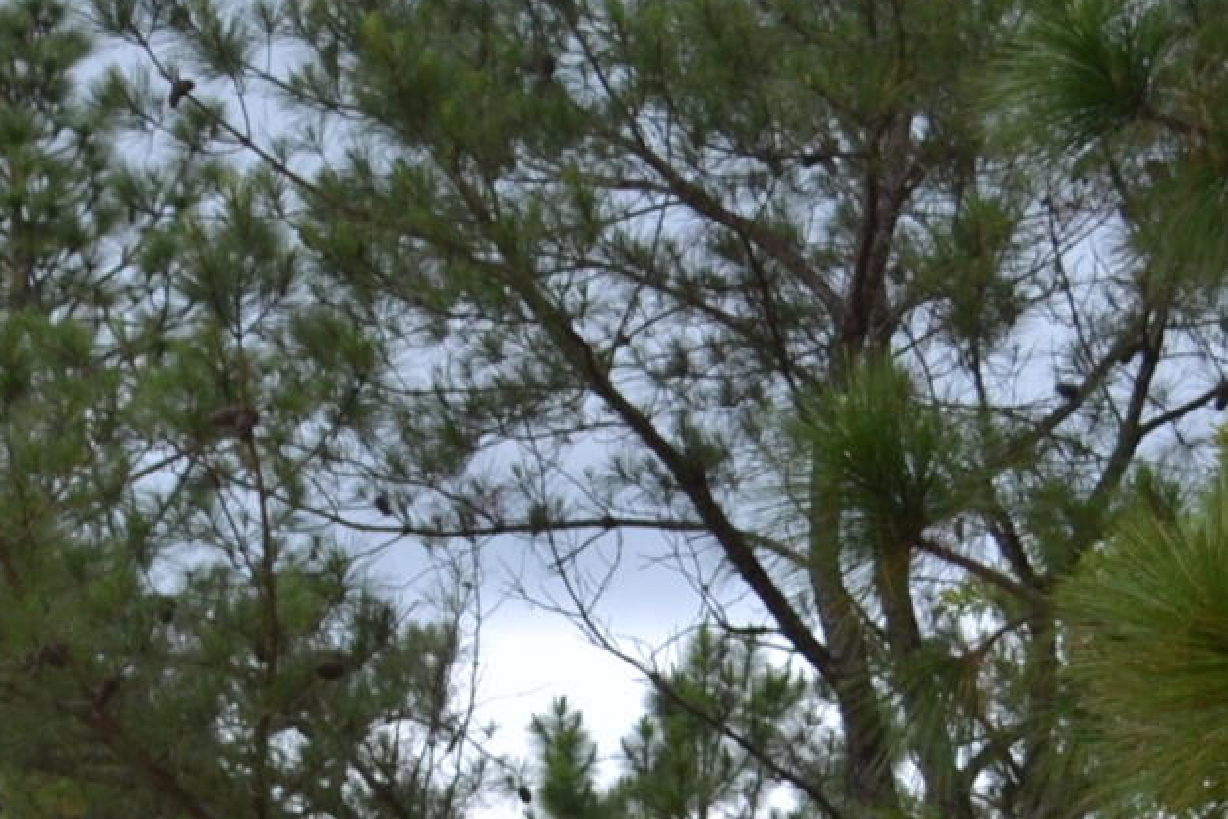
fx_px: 5901
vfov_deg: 7.5
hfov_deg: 11.5
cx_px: -533
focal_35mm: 173
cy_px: 1910
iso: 100
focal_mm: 24
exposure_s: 1/200
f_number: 6.3
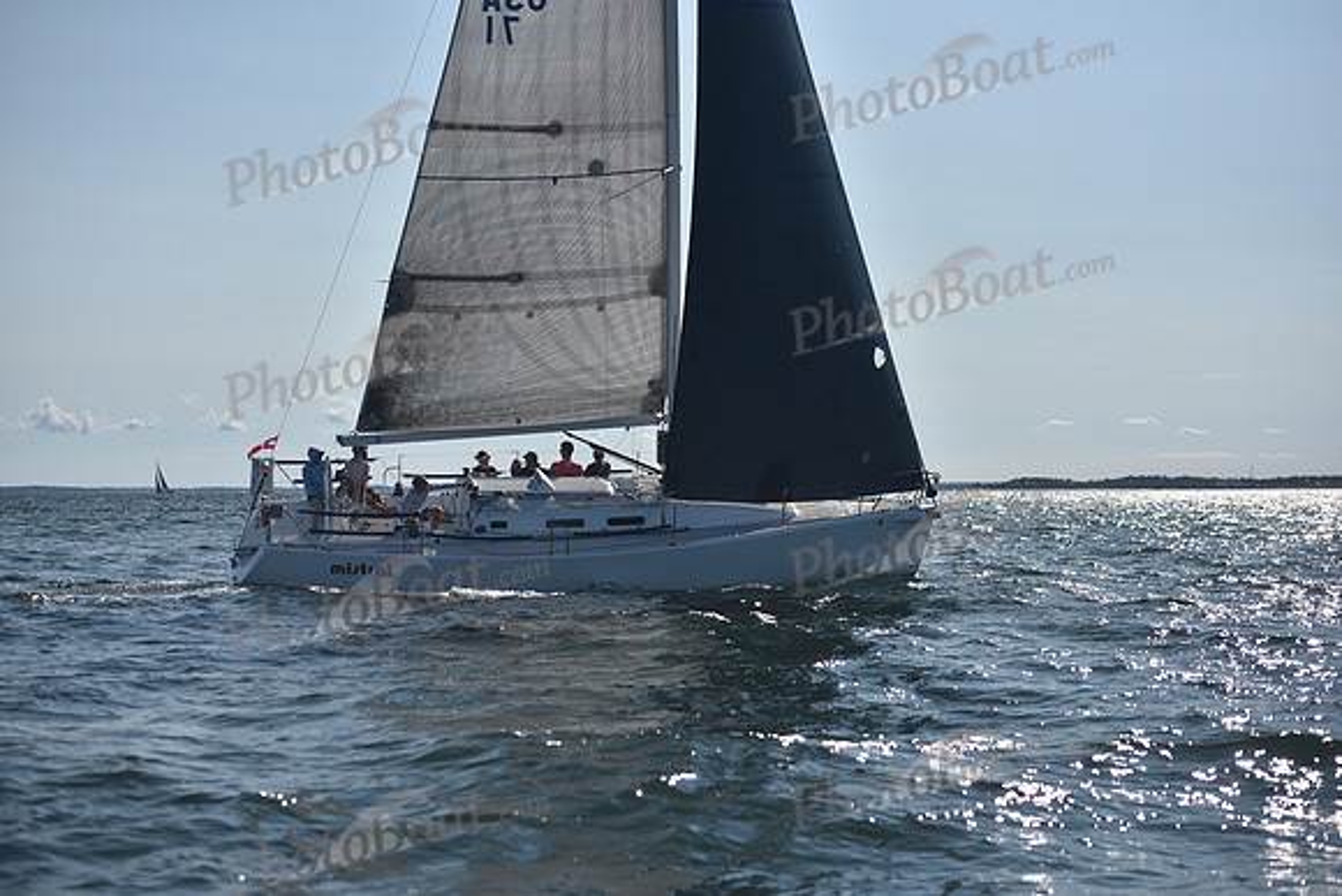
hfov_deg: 28.8
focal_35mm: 70
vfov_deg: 19.5
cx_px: 671
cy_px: 448
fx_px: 2610
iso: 250
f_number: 3.5
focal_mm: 70
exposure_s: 1/4000
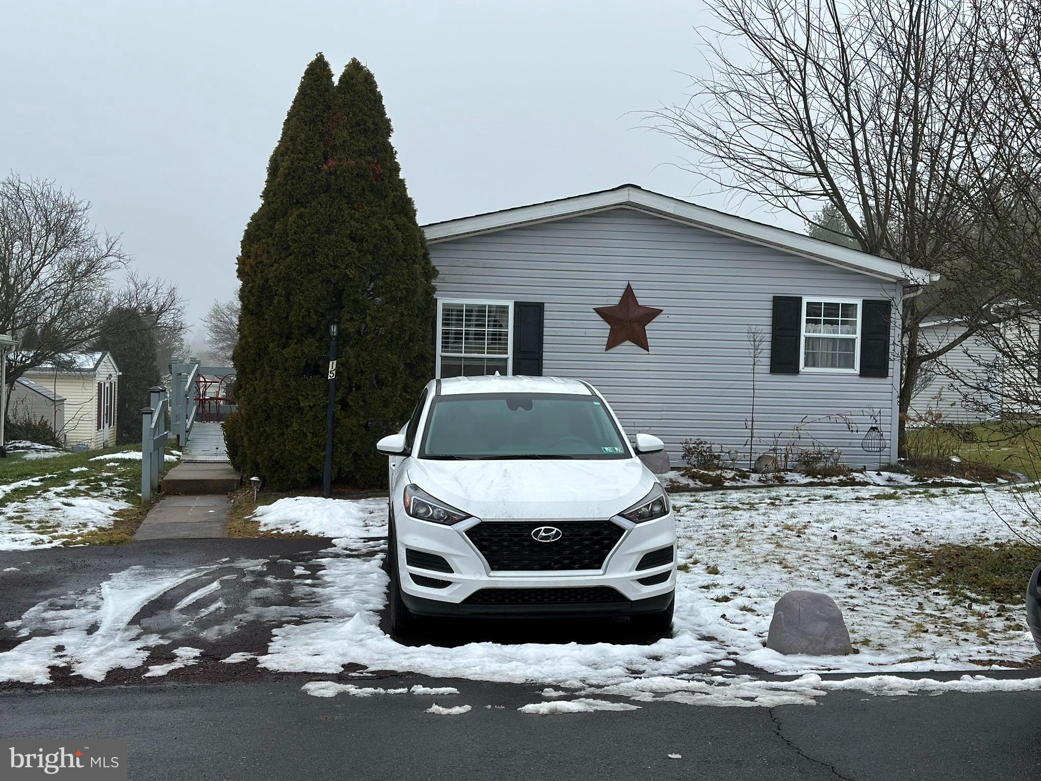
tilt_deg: -0.6
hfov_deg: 39.7
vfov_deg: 30.3
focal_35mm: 48
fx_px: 1443
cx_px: 520
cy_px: 390
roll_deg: -1.7
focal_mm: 6.86
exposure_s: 1/1475
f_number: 1.78
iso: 80
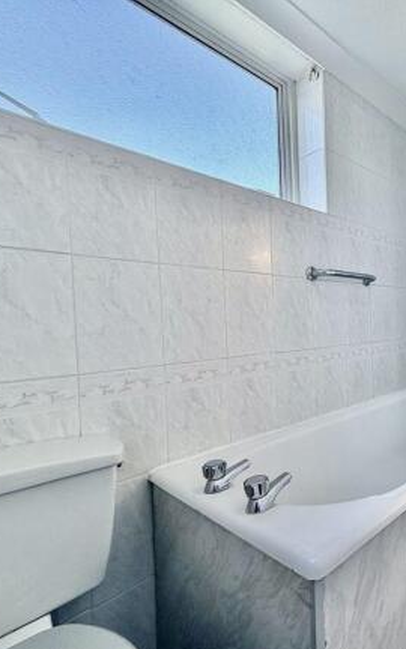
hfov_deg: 50.2
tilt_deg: -1.0
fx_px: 354
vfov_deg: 85.1
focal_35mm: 20
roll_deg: +2.3
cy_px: 327
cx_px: 392
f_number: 2.2
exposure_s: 1/100
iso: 100
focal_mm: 2.22
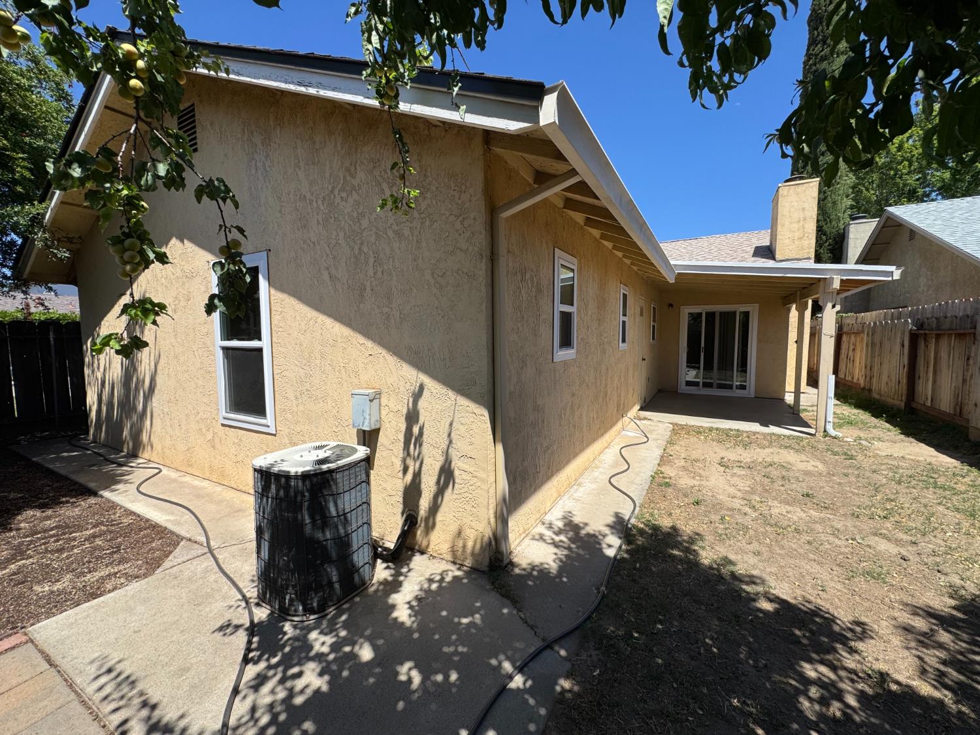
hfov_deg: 102.1
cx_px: 490
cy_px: 368
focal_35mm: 14
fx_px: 396
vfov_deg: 85.7
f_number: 2.2
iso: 50
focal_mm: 2.22
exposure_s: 1/2083
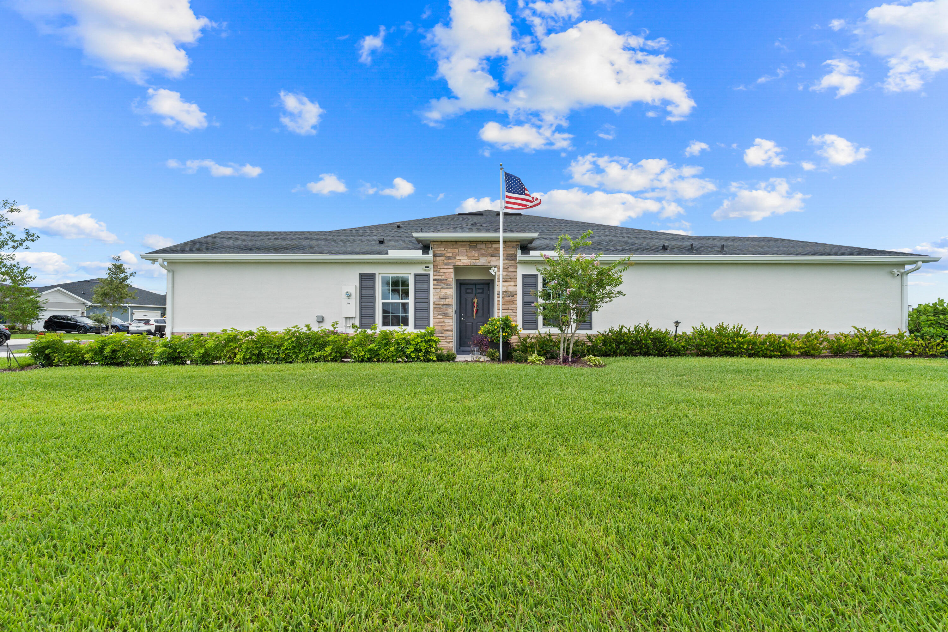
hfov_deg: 104.3
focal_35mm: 14
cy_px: 316
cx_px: 474
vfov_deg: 81.2
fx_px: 369
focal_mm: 14
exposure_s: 1/500
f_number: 9
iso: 250
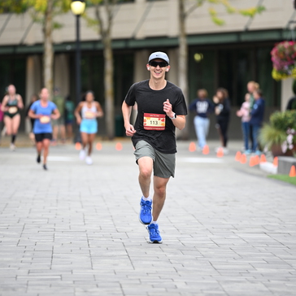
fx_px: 2486
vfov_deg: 6.8
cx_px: 148
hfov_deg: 6.8
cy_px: 120
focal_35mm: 257
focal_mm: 200
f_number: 2.8
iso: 640
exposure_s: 1/1600
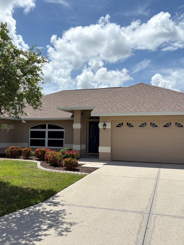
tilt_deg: +3.7
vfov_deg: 52.6
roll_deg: -0.5
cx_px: 85
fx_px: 248
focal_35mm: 35
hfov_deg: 40.7
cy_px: 123
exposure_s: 1/6993
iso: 50
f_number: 1.6
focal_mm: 5.96
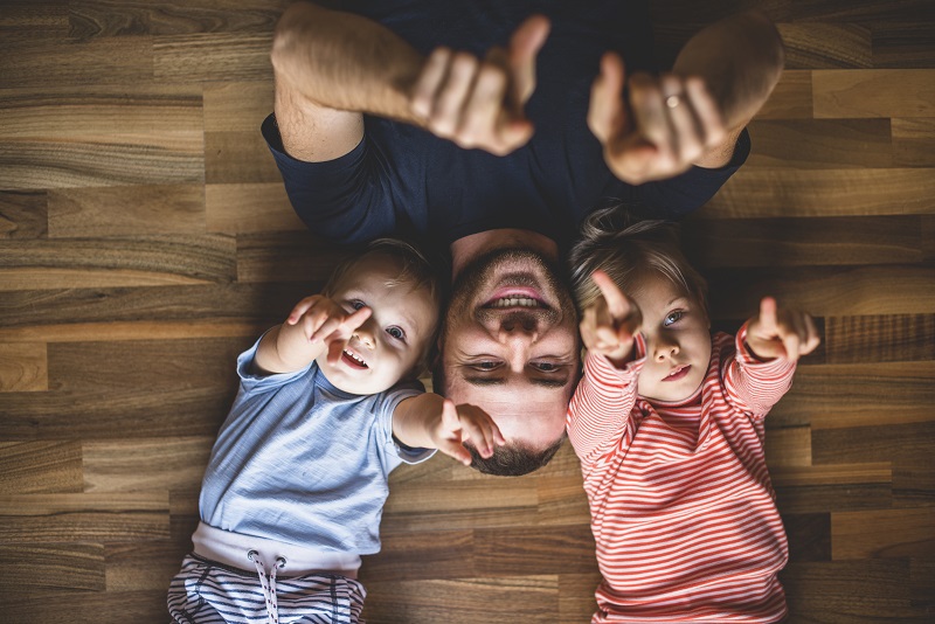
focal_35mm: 50
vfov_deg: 27.0
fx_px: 1299
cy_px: 312
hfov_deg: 39.6
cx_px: 468
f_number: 2.2
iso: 200
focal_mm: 50
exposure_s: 1/100
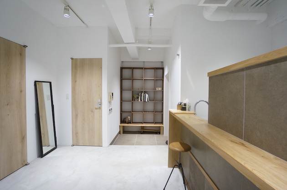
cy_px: 95
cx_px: 144
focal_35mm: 15
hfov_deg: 100.5
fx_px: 119
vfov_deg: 77.1
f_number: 4
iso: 800
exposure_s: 1/60
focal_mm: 10
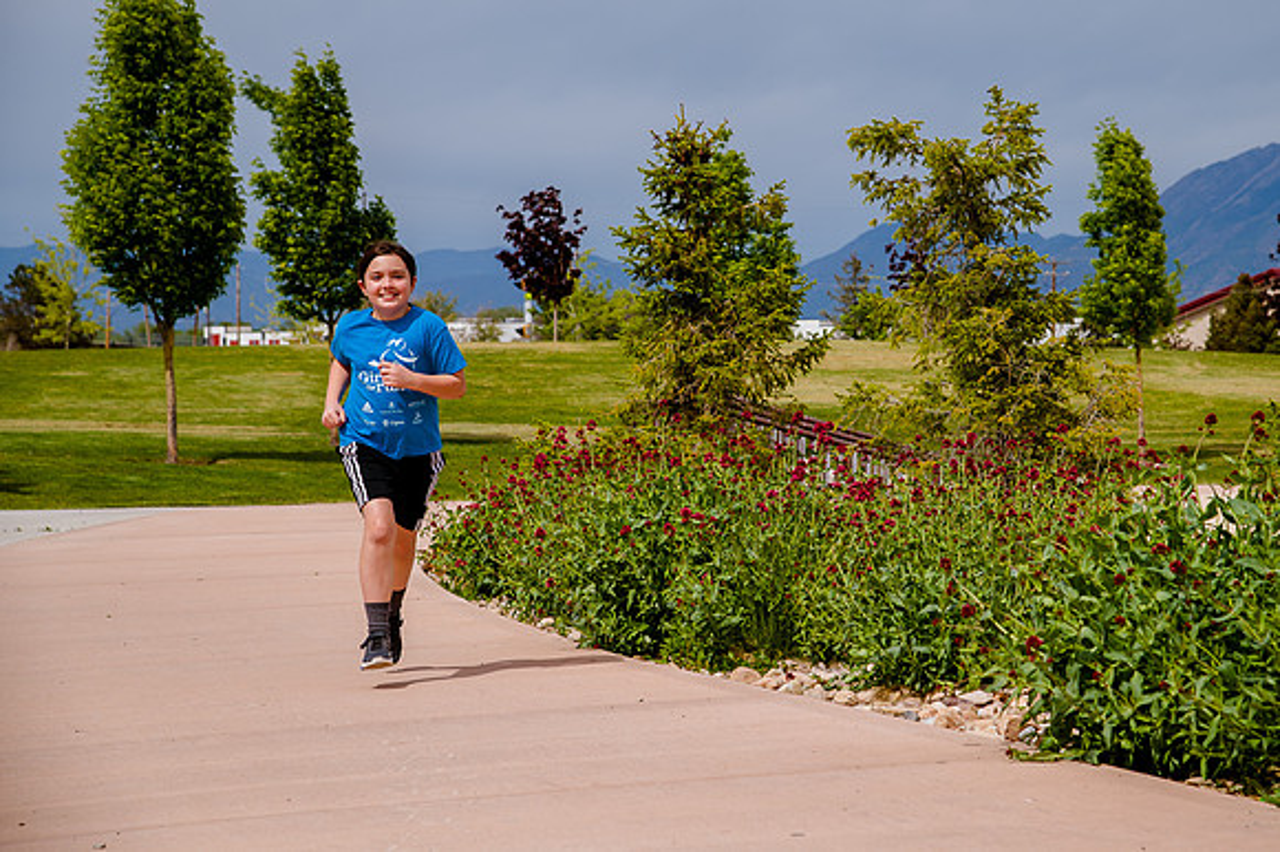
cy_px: 351
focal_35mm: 96
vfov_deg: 14.2
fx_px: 3429
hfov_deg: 21.1
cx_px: 753
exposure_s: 1/640
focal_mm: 82
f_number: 6.3
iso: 200
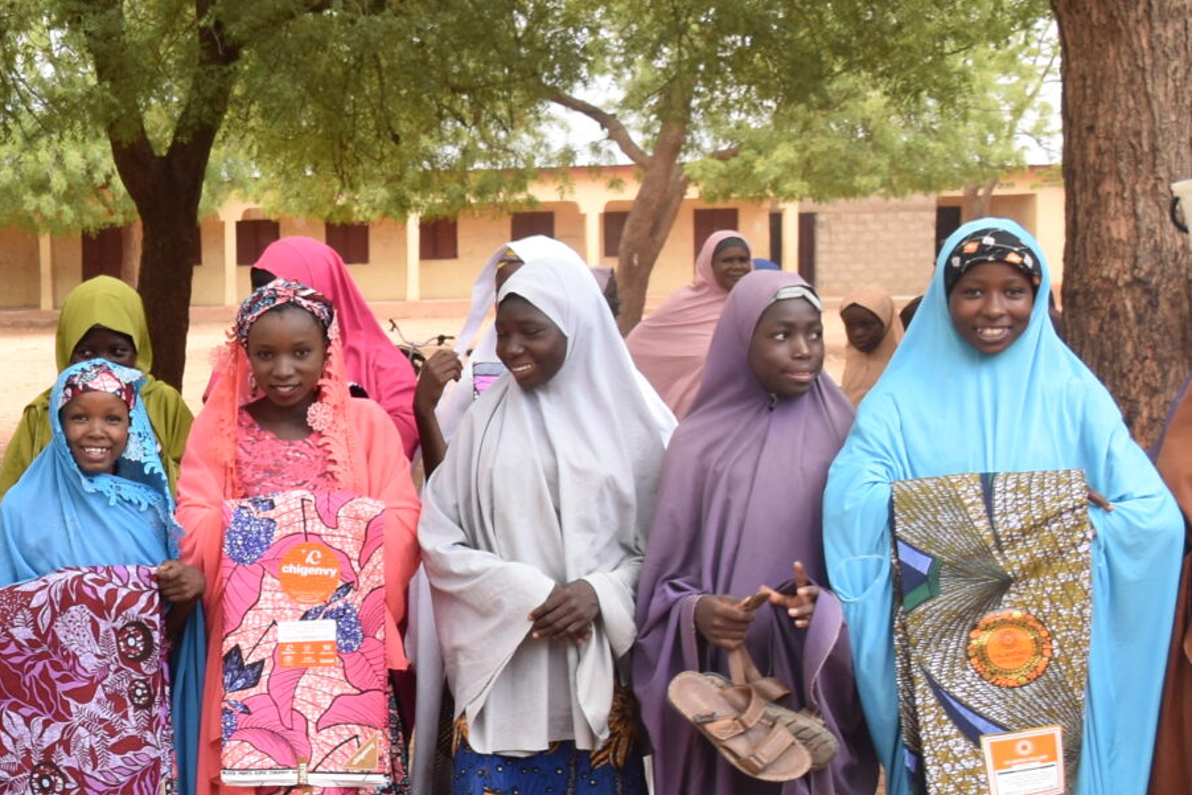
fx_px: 2960
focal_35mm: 89
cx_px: -386
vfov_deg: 15.3
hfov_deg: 20.6
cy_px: 517
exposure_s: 1/250
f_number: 8
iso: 400
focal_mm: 21
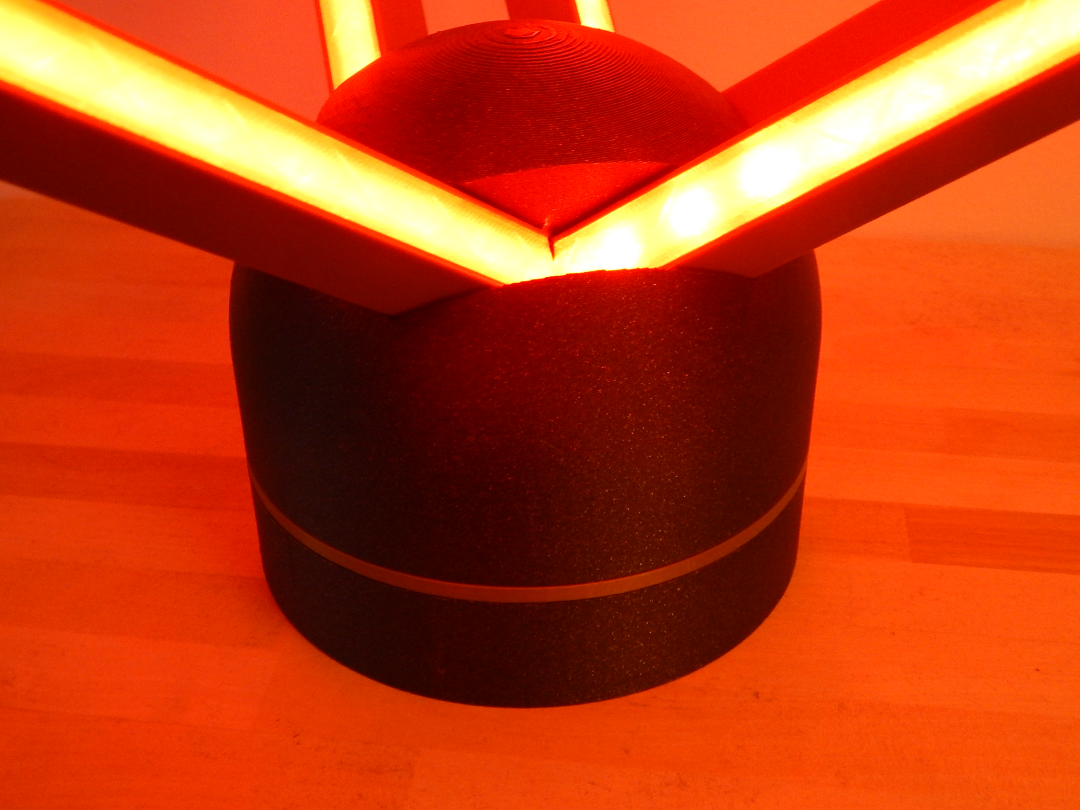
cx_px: 540
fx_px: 1342
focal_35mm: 43
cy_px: 405
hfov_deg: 43.9
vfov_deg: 33.6
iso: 400
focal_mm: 7.7
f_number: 3.6
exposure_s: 1/13
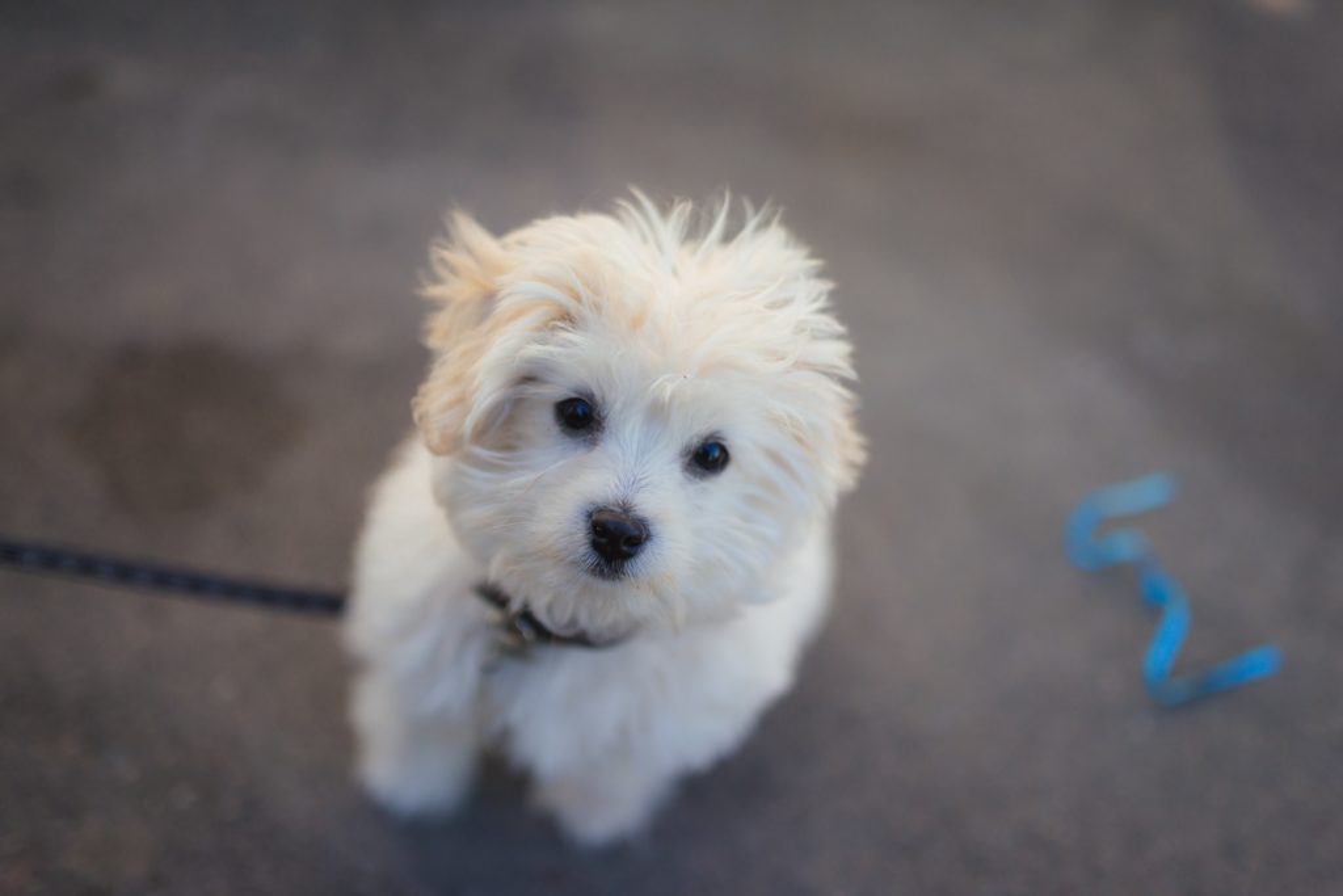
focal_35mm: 35
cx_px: 672
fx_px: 1306
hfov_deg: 54.4
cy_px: 448
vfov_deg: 37.9
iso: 220
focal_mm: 35
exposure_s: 1/8000
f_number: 1.4
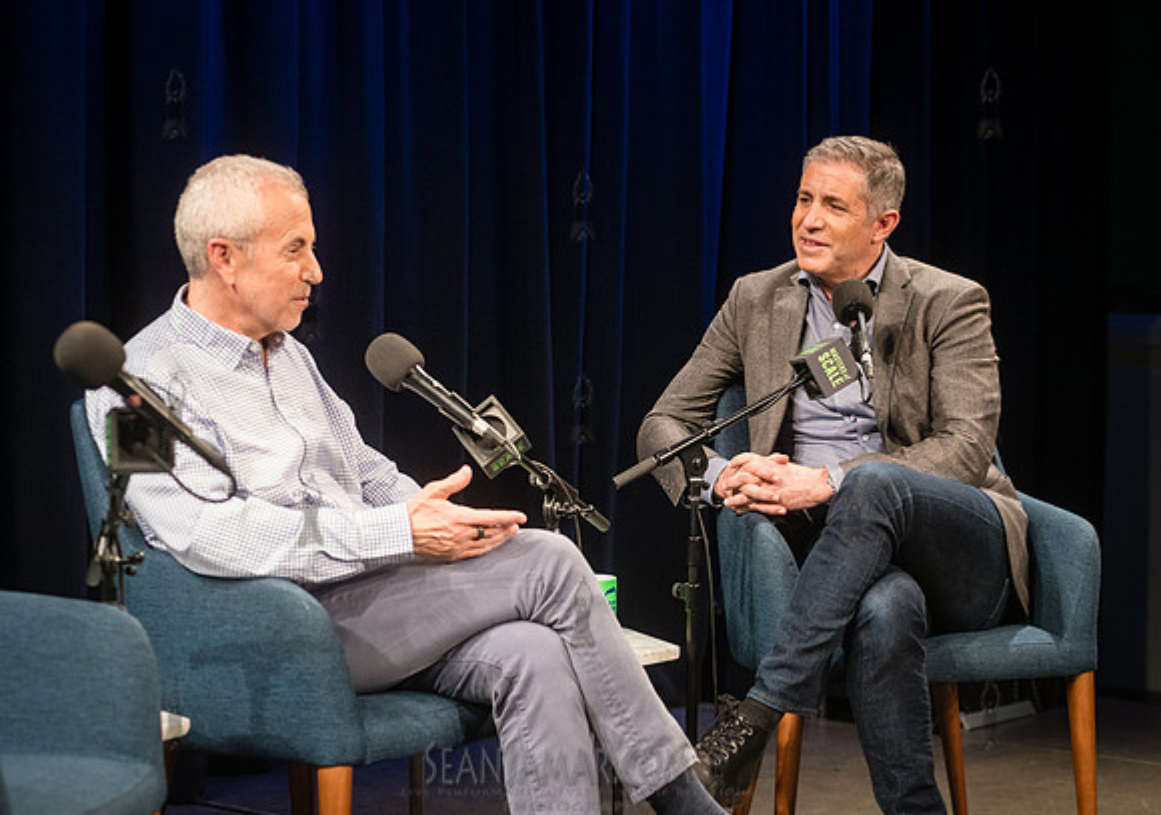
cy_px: 402
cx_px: 619
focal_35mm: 84
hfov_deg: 23.8
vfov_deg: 16.8
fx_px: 2753
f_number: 4
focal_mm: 80
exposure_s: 1/320
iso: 3200
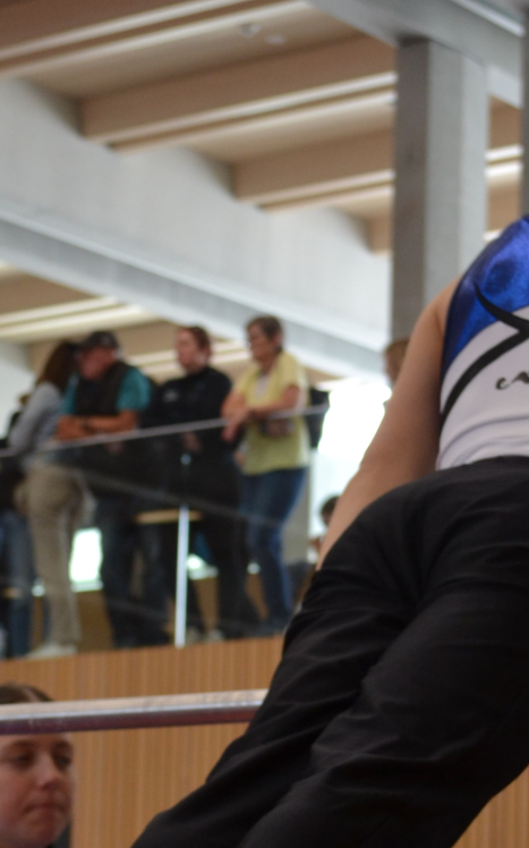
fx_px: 3093
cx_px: 335
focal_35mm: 134
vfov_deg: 15.5
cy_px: 656
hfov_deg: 9.8
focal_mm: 32
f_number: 4.8
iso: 400
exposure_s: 1/50
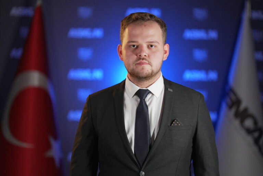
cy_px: 88
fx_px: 1462
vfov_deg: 6.9
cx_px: 132
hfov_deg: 10.3
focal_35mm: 200
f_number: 2.8
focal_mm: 200
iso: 3200
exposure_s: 1/500
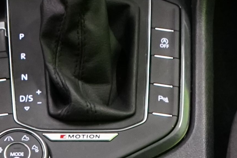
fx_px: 1376
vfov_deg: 6.2
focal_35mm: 209
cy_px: -271
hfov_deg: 9.8
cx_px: 84
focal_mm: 30
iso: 2000
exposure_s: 1/20
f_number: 5
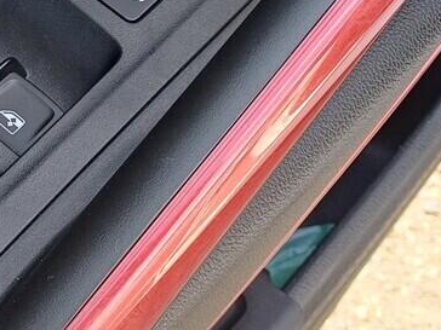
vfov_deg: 14.6
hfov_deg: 19.1
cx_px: -25
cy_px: -22
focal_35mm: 99
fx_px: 1261
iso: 64
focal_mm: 4.65
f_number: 1.8
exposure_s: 1/100
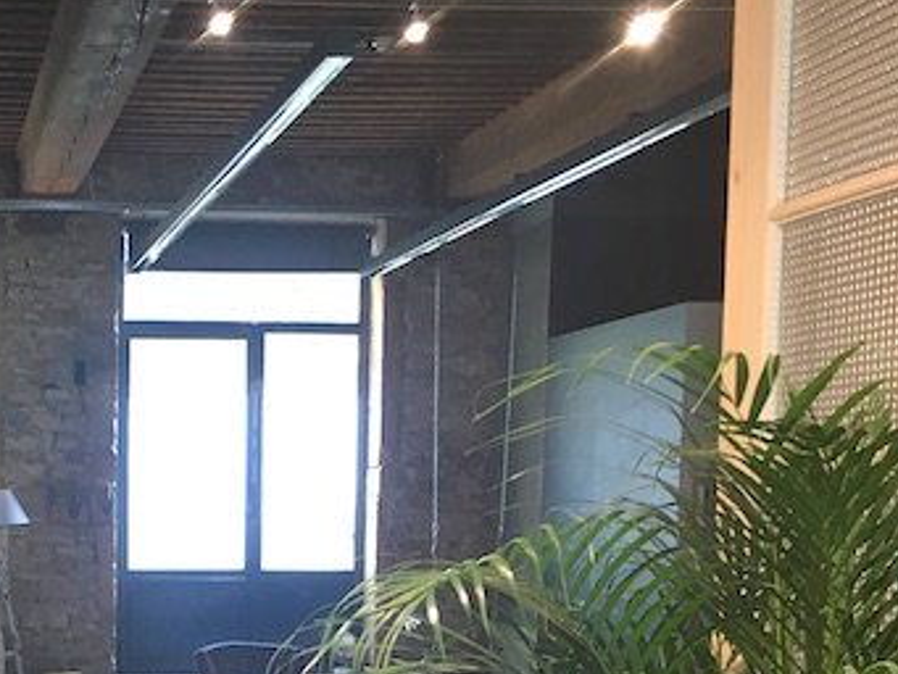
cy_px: 674
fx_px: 1765
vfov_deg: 20.9
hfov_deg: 27.4
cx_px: 61
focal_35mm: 68
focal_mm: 4.15
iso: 100
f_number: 2.2
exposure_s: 1/33
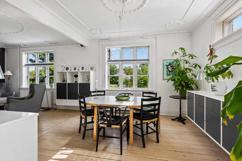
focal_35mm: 18
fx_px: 118
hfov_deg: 91.6
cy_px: 80
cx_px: 121
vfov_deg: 68.9
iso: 400
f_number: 7.1
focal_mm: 17.5
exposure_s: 1/100
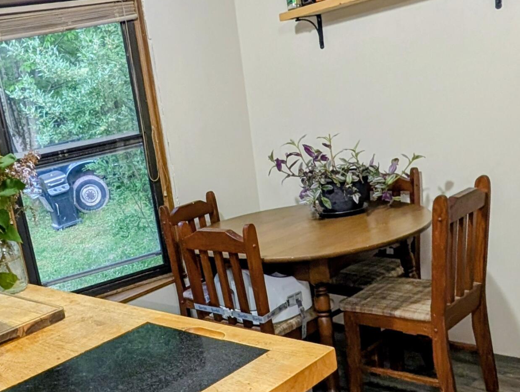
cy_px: 263
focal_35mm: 29
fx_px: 436
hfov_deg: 58.8
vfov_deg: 47.5
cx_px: 140
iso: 183
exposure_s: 1/30
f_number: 1.7
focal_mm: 2.02
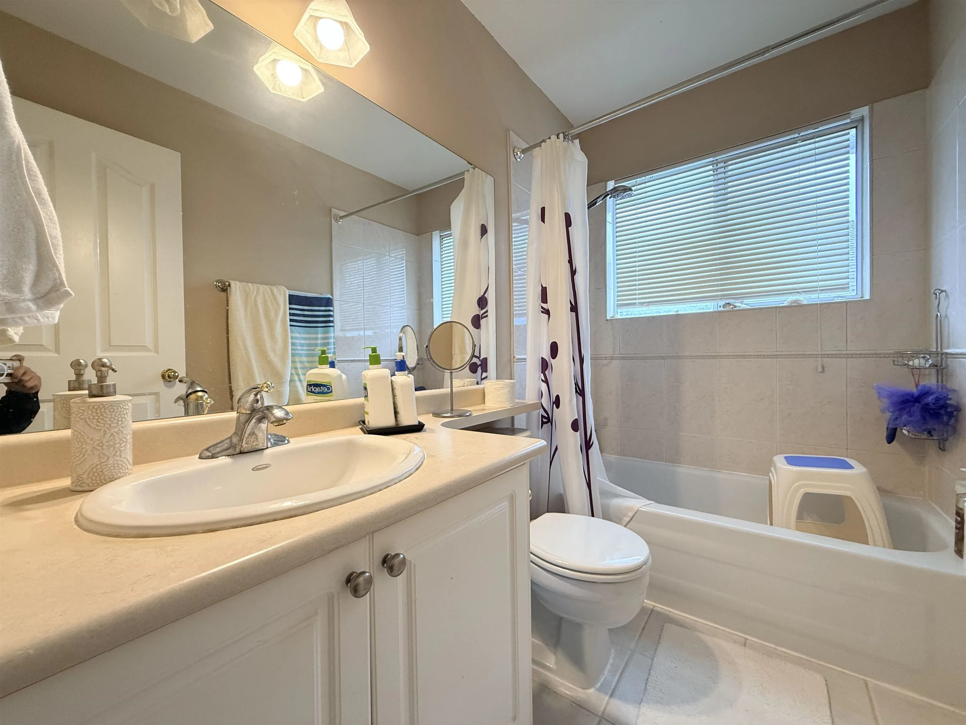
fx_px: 391
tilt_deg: -0.5
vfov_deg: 85.7
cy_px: 362
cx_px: 483
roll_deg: +0.8
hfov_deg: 102.1
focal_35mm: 14
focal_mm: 2.22
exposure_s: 1/120
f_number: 2.2
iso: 250
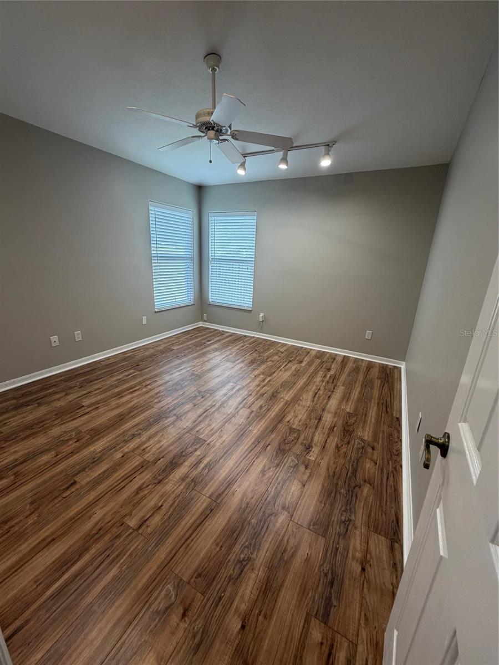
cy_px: 332
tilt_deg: -16.3
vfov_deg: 102.1
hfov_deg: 85.7
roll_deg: -3.1
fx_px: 269
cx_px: 250
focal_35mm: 14
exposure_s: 1/120
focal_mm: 2.22
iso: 200
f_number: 2.2
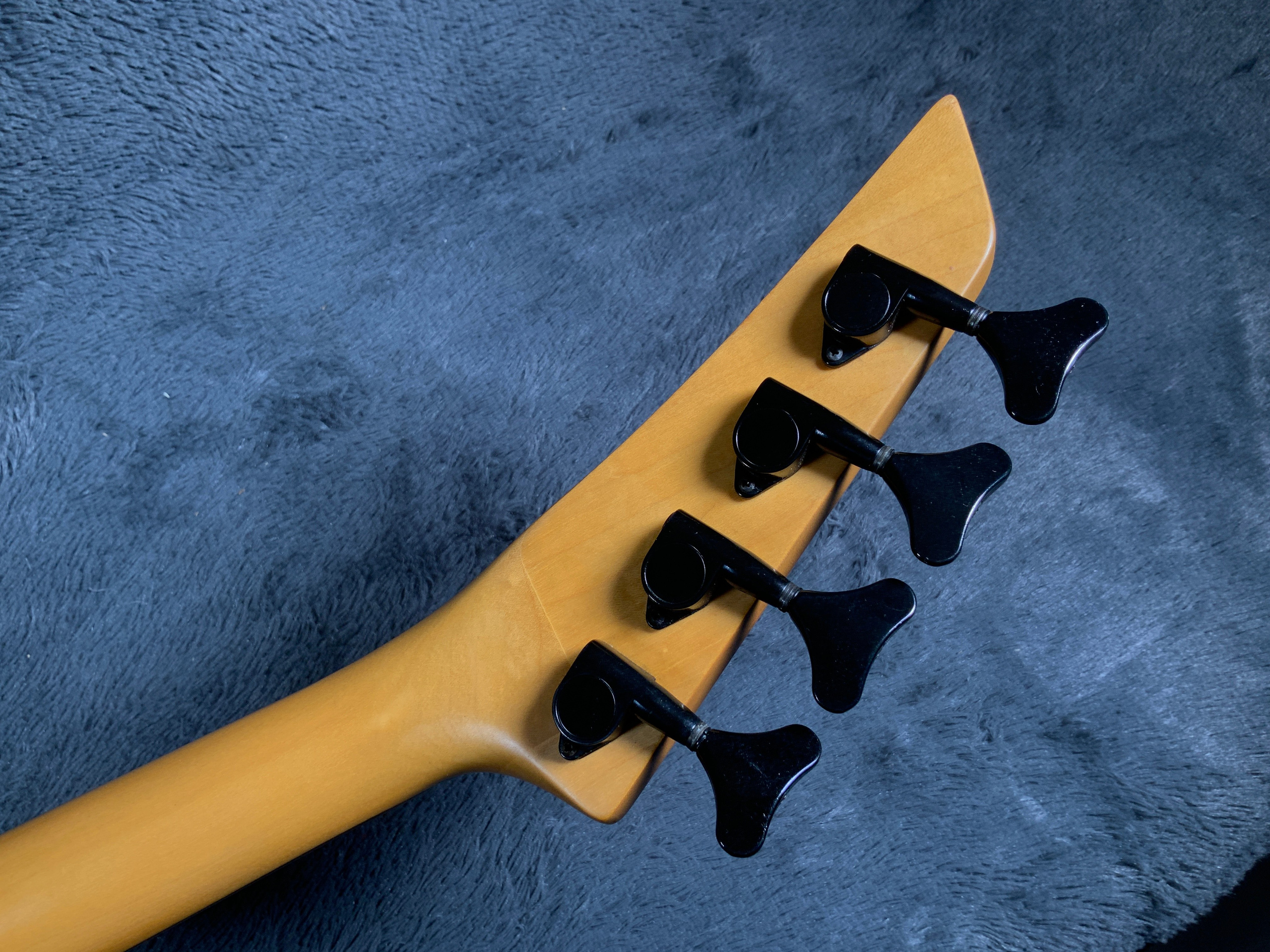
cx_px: 635
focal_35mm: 29
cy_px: 476
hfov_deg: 61.7
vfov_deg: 48.2
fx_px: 1064
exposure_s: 1/104
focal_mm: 3
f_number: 1.8
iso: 25
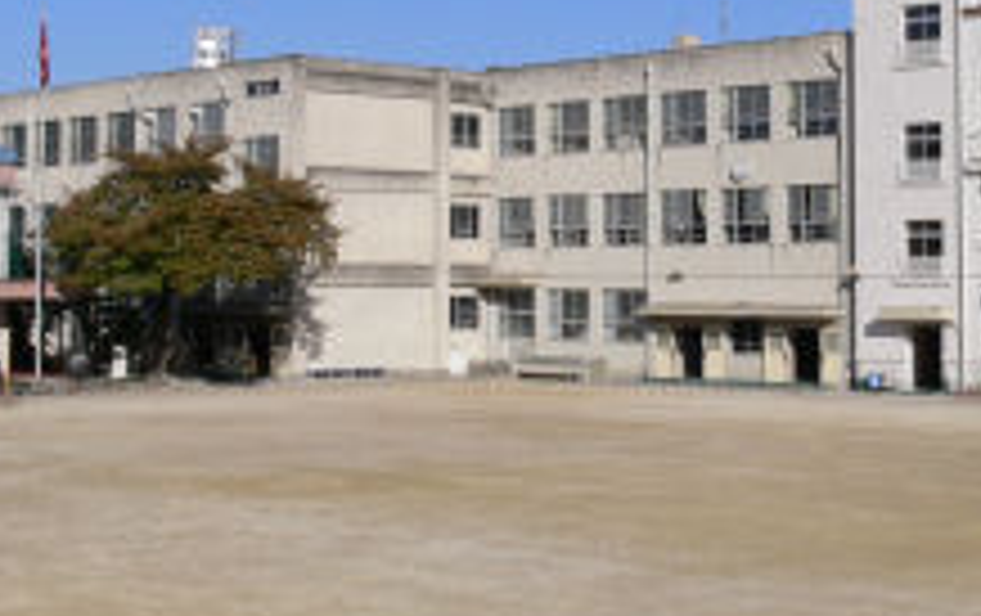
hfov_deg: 27.9
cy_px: 184
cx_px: 698
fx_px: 1955
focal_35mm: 73
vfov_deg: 17.9
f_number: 7.1
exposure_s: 1/400
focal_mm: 7.4
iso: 80
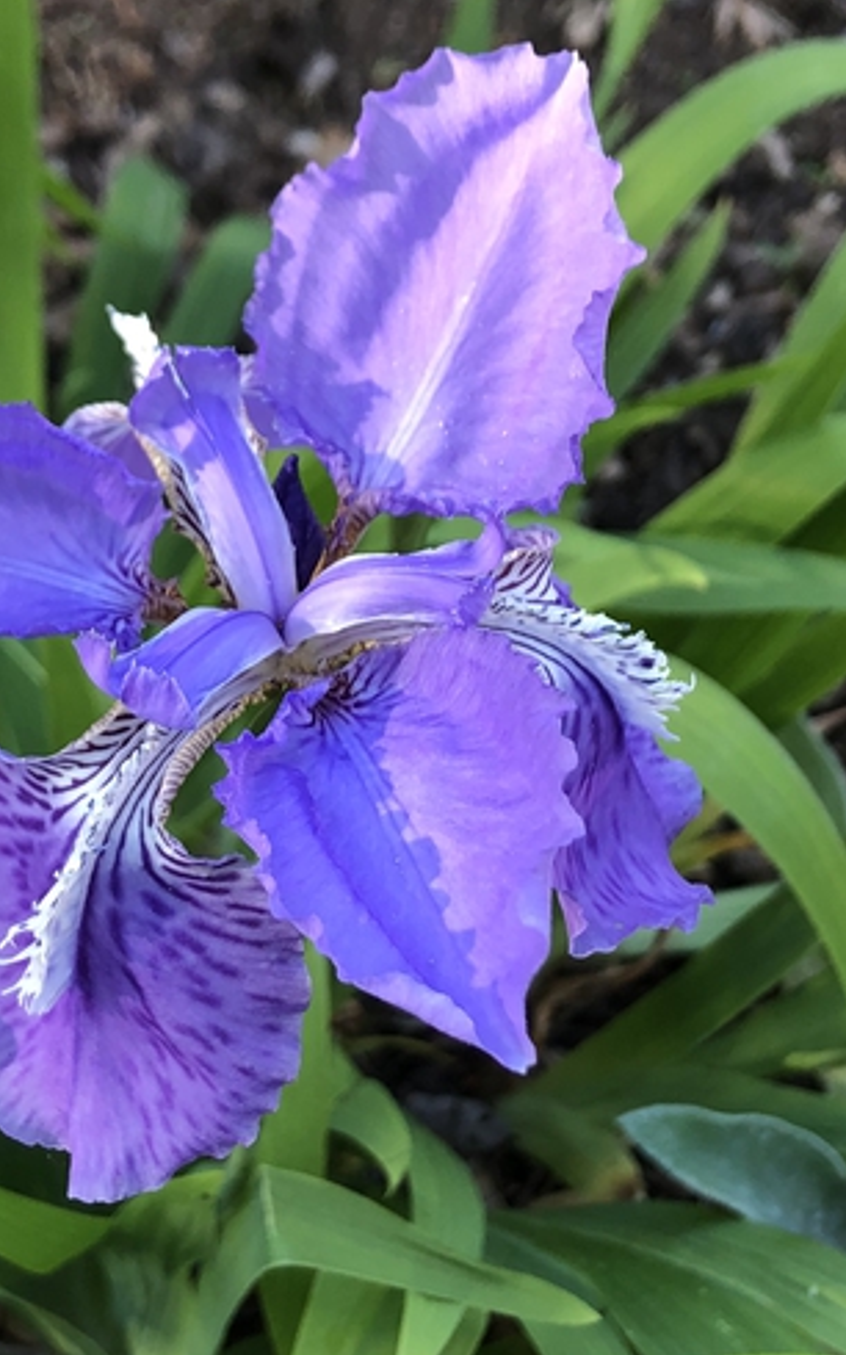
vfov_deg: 33.0
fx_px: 2289
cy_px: 705
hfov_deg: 20.9
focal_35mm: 62
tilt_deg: -51.2
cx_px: 343
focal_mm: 3.99
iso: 50
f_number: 1.8
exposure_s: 1/120
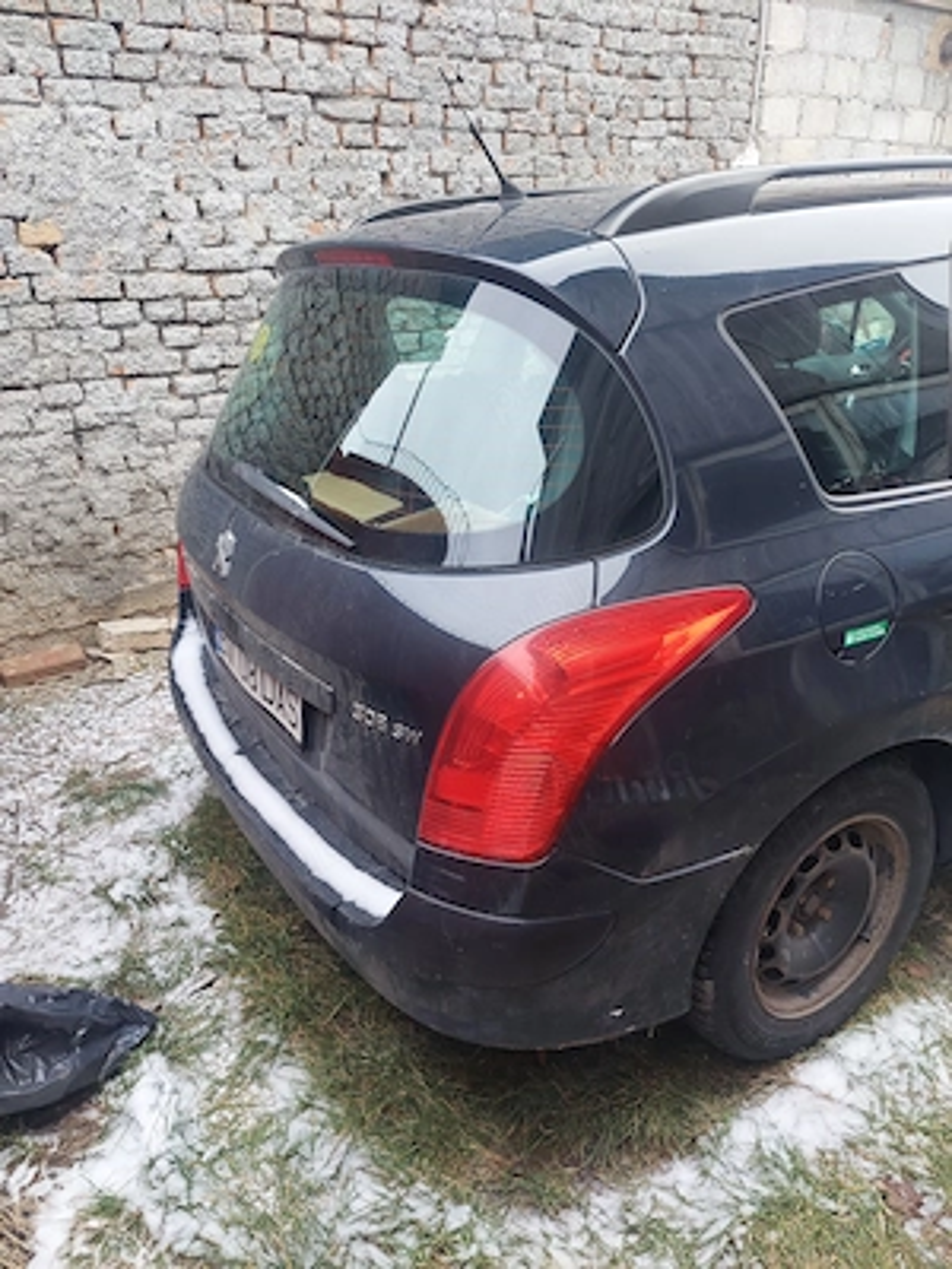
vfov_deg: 69.4
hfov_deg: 54.9
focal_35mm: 25
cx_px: 476
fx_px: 917
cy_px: 634
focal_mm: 5.23
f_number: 1.8
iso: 250
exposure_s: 1/60
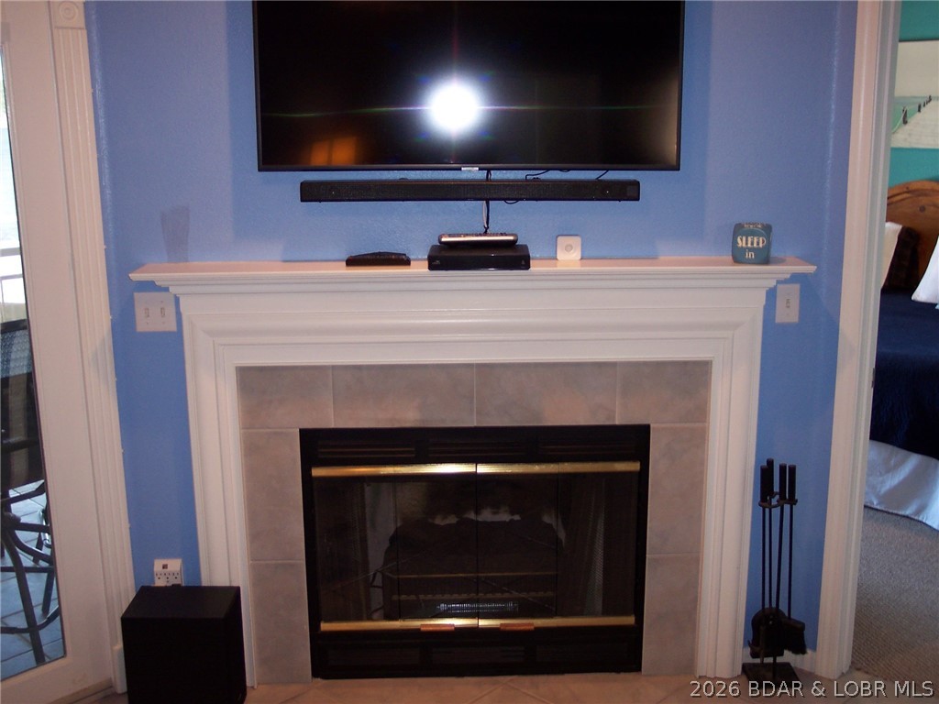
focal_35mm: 38
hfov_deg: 49.0
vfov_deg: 37.7
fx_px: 1031
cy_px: 352
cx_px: 470
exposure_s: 1/30
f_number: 2.8
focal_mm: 8
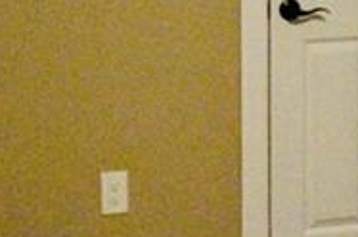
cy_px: -54
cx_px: 433
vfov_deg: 9.1
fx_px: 1469
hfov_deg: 13.5
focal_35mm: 148
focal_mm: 18
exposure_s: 1/60
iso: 8000
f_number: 3.5
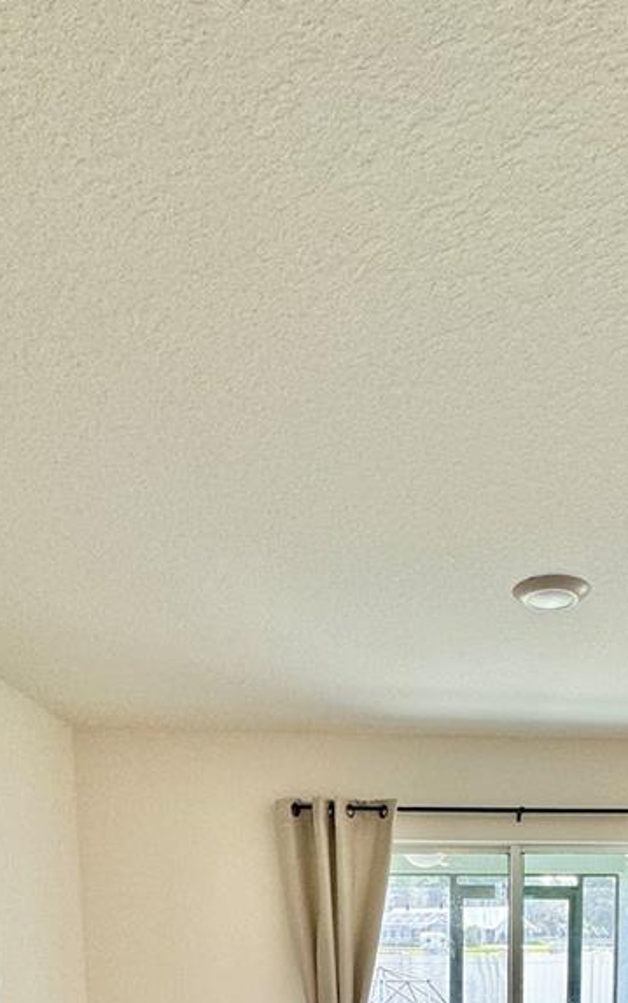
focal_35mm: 31
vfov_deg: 48.5
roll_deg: -1.0
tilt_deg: -7.1
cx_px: 444
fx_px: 848
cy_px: 1036
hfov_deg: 39.9
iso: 100
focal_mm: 2.22
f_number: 2.2
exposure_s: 1/120
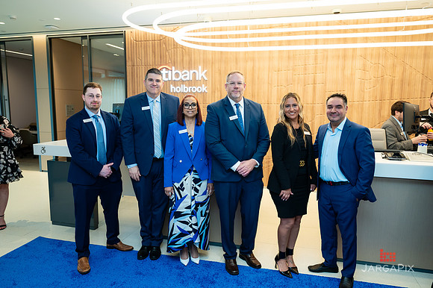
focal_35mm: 26
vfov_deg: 49.4
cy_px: 144
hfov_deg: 69.3
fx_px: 313
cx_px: 216
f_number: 3.5
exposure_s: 1/200
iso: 640
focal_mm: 25.5
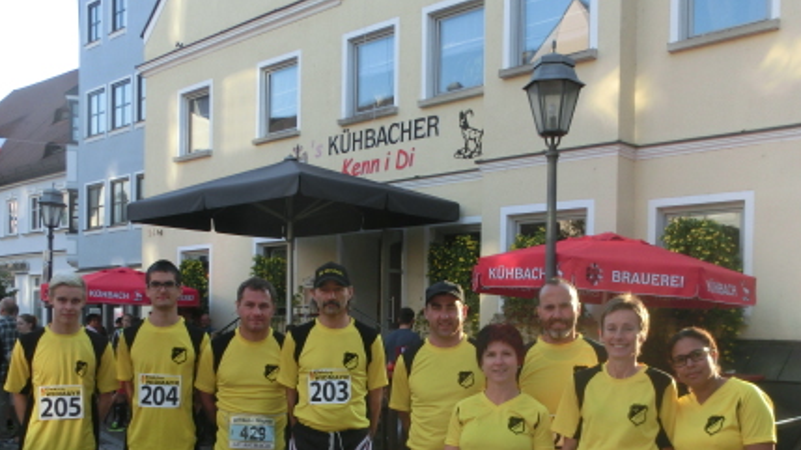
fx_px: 828
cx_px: 429
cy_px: 362
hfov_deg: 51.6
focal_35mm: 39
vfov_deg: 29.7
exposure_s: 1/200
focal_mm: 4.24
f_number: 3
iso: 80
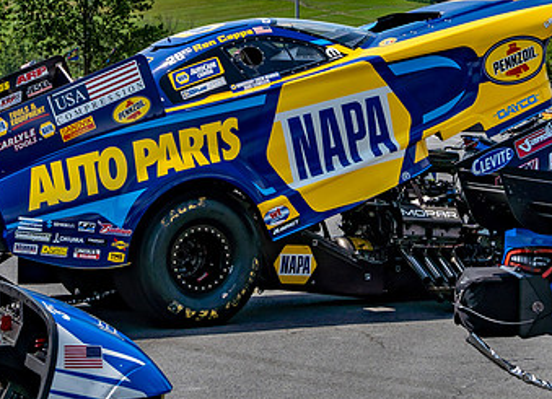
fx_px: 1920
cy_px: 49
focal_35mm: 122
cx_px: 287
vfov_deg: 11.8
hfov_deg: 16.4
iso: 100
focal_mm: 33
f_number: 5.6
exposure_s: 1/1600
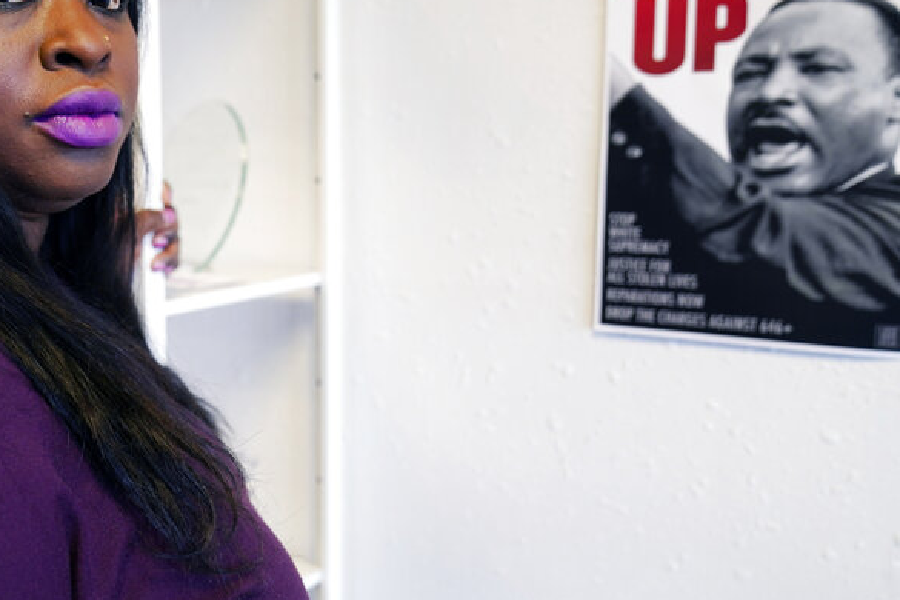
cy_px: 268
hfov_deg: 44.1
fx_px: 1050
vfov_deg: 31.9
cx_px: 177
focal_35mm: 42
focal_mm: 24
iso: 400
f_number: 2.8
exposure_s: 1/125
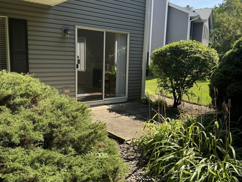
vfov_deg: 56.8
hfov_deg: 71.6
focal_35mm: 24
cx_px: 121
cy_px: 91
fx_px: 168
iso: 80
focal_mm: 6.76
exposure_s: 1/1026
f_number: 1.78
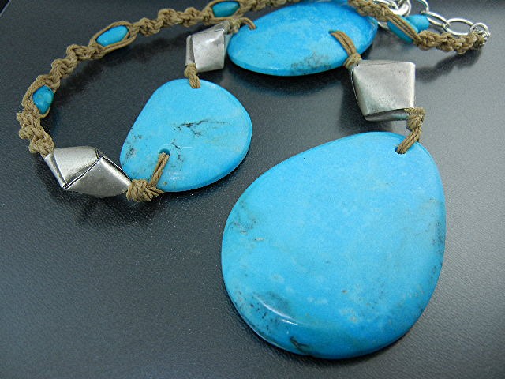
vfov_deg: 41.8
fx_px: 496
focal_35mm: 34
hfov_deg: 54.0
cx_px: 252
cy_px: 190
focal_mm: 6.2
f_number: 3.6
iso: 200
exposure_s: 1/32.3
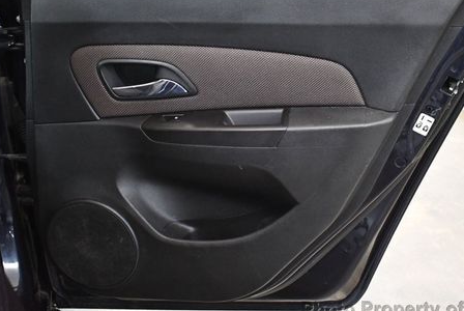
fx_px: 774
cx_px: 289
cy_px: 108
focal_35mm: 60
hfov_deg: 33.2
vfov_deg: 22.6
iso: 3200
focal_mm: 21
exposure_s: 1/80
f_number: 3.8
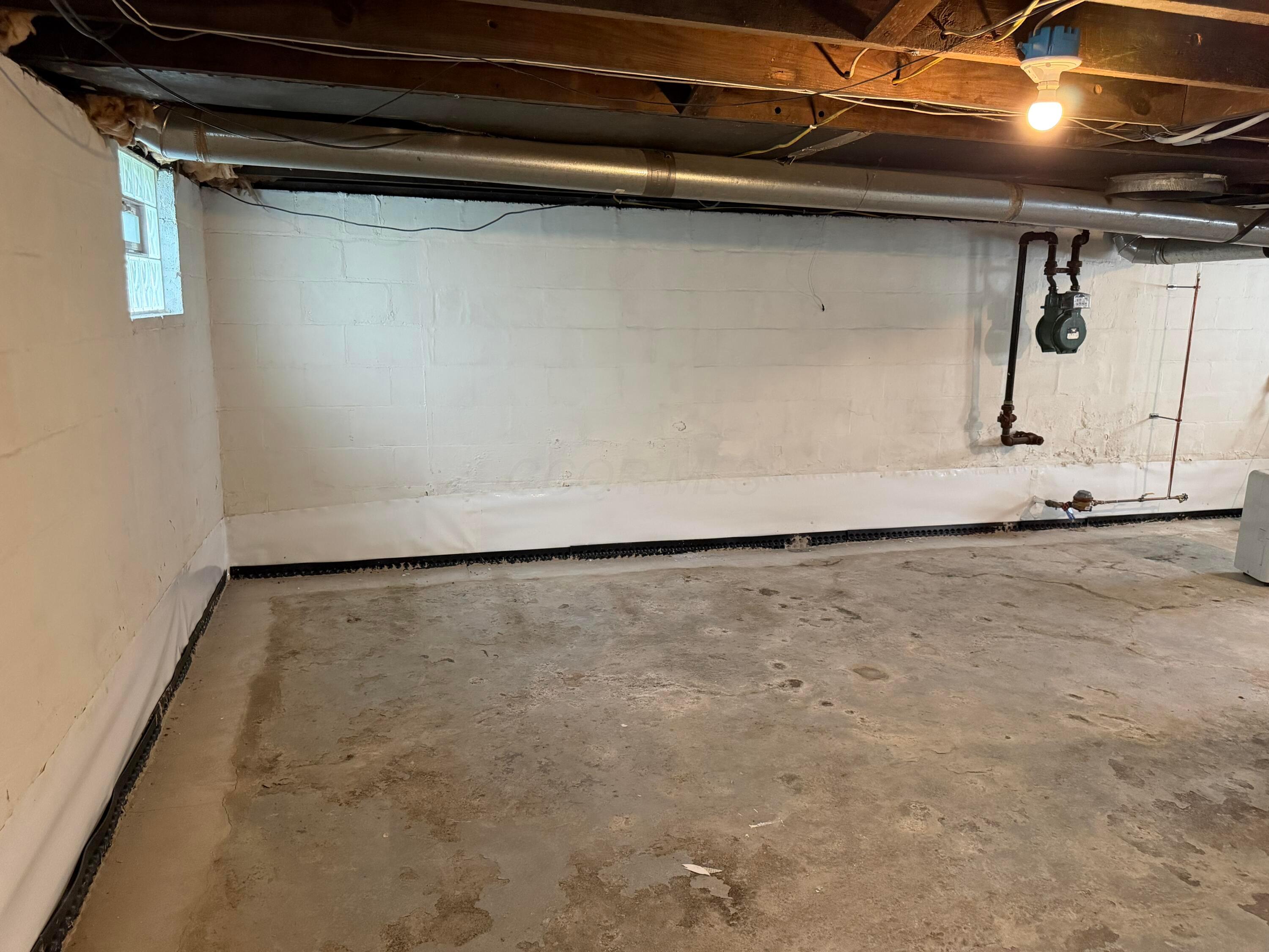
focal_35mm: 24
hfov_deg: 71.6
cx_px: 634
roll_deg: -1.3
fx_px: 880
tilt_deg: -11.0
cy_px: 476
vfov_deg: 56.8
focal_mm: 6.76
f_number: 1.78
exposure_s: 1/60
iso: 640
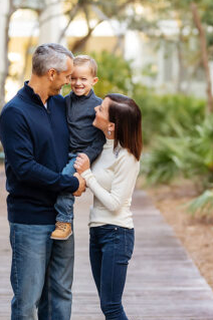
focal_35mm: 160
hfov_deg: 8.6
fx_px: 1423
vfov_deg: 12.9
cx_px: 87
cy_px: 159
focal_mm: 85
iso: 1000
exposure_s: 1/1250
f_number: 2
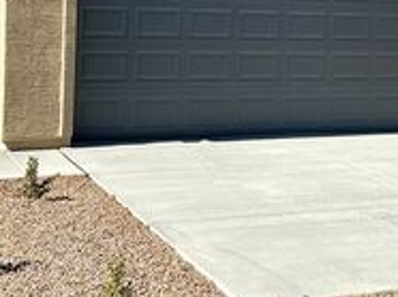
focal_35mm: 78
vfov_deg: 18.5
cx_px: 235
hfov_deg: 25.0
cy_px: 29
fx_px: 896
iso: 25
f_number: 1.8
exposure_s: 1/2427
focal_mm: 3
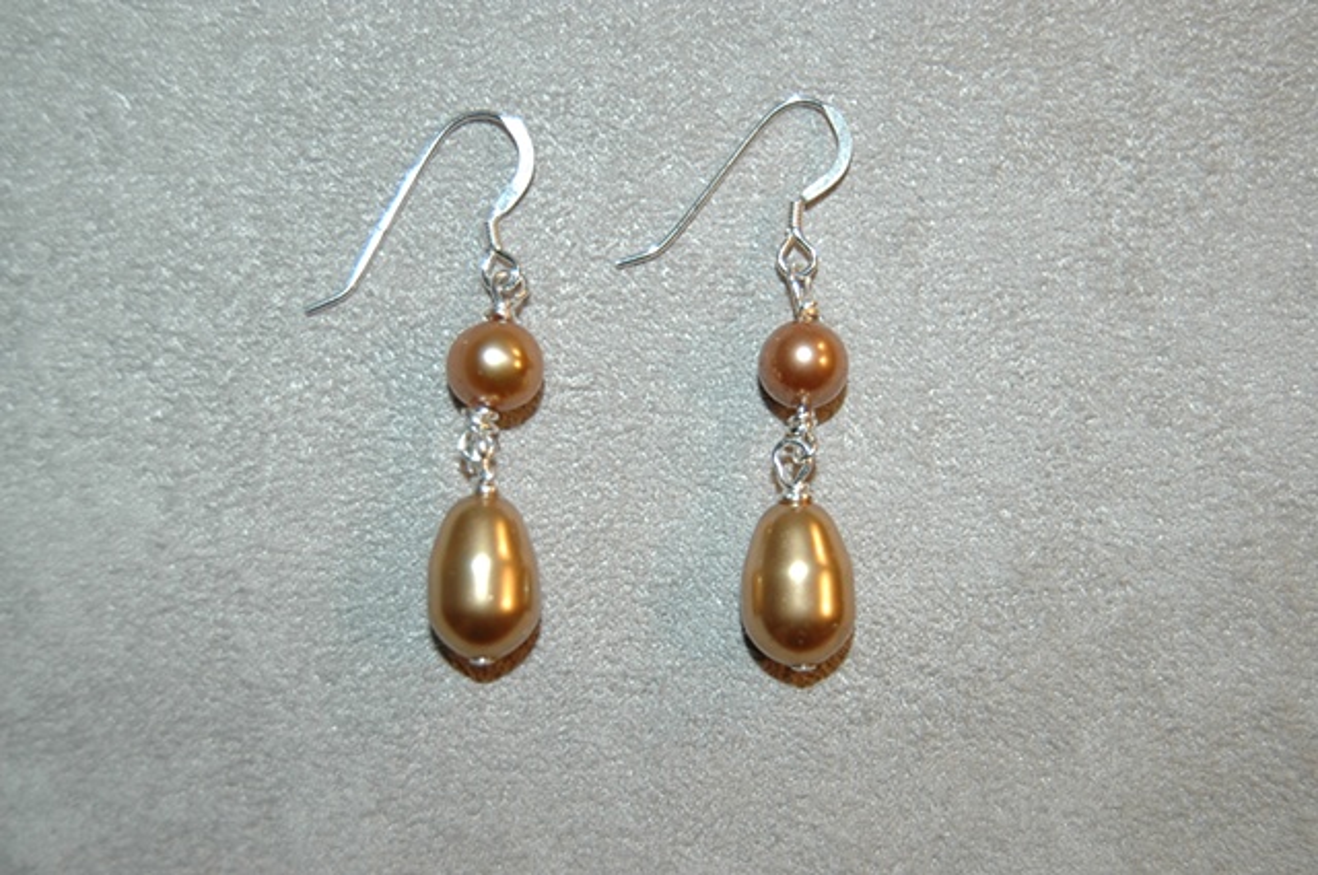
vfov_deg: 22.6
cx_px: 659
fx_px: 2194
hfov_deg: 33.4
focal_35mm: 60
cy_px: 438
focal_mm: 40
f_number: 5
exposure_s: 1/60
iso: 200
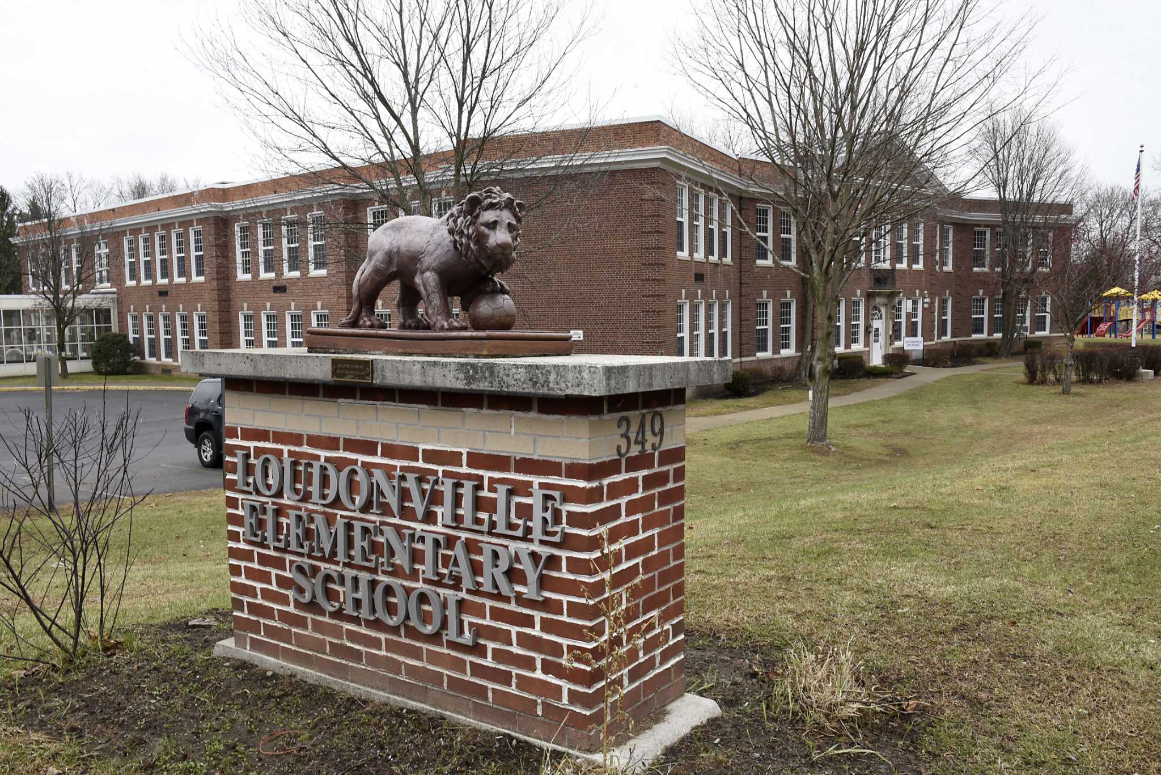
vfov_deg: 42.4
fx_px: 1000
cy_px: 388
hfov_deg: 60.3
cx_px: 580
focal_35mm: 31
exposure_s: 1/60
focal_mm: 31
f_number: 16
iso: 1250
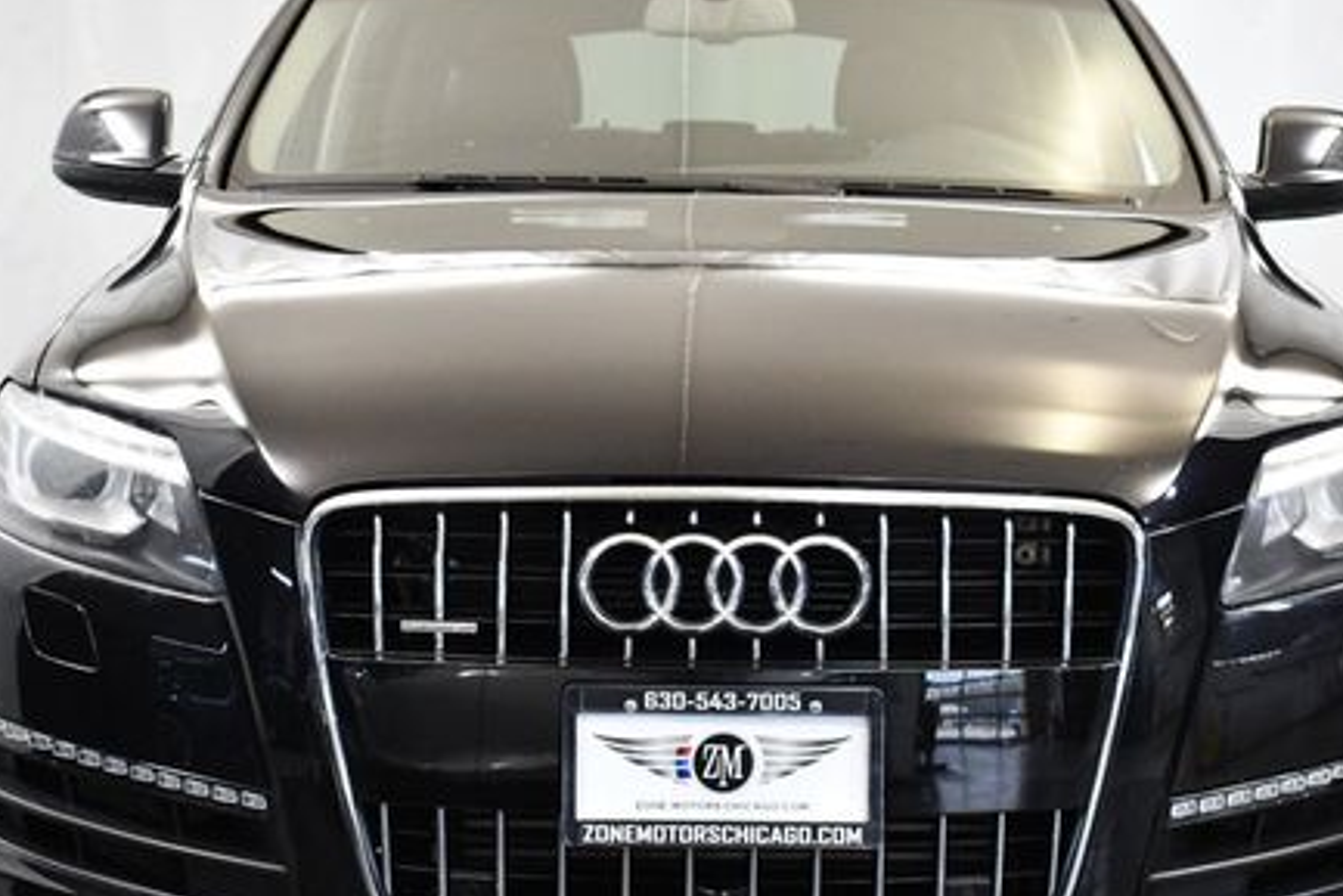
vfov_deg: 19.2
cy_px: 530
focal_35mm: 71
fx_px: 2649
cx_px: 723
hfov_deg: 28.4
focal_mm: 24
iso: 2000
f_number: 4
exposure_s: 1/125
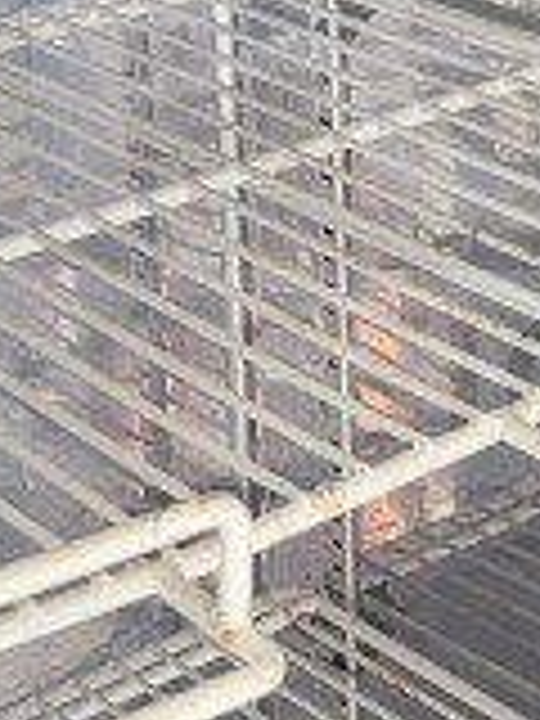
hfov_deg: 12.1
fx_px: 2538
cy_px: 128
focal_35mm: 122
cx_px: 414
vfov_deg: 16.0
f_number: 1.8
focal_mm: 6.7
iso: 200
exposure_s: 1/40
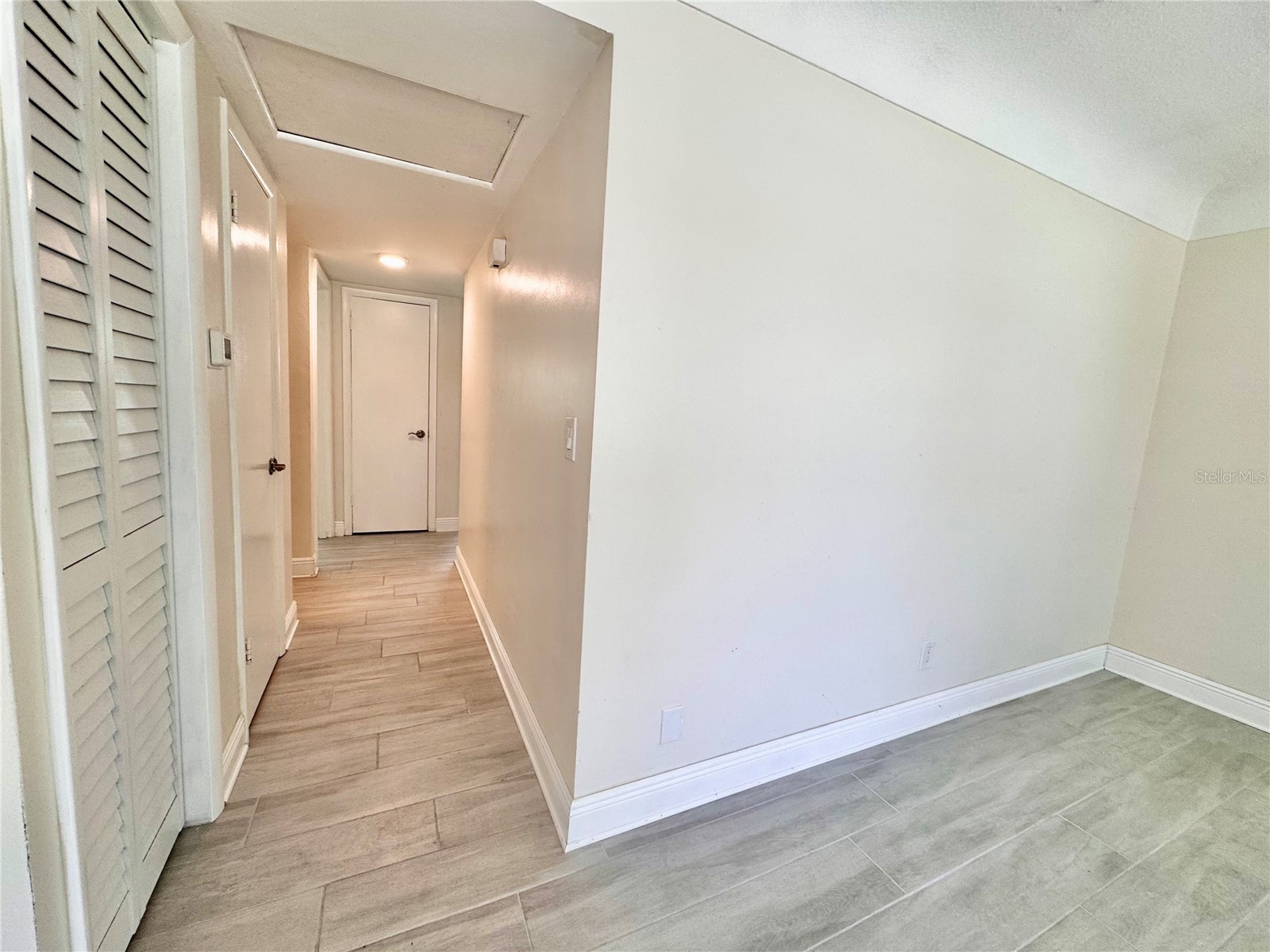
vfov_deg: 85.7
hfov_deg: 102.1
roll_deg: -4.4
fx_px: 514
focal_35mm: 14
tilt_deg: -8.7
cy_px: 476
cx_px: 635
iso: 64
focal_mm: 2.22
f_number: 2.2
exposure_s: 1/120
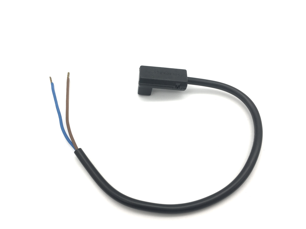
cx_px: 153
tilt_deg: -54.1
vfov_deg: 48.2
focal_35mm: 29
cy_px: 114
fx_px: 256
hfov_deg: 61.7
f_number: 2.2
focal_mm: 4.15
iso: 25
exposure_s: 1/104
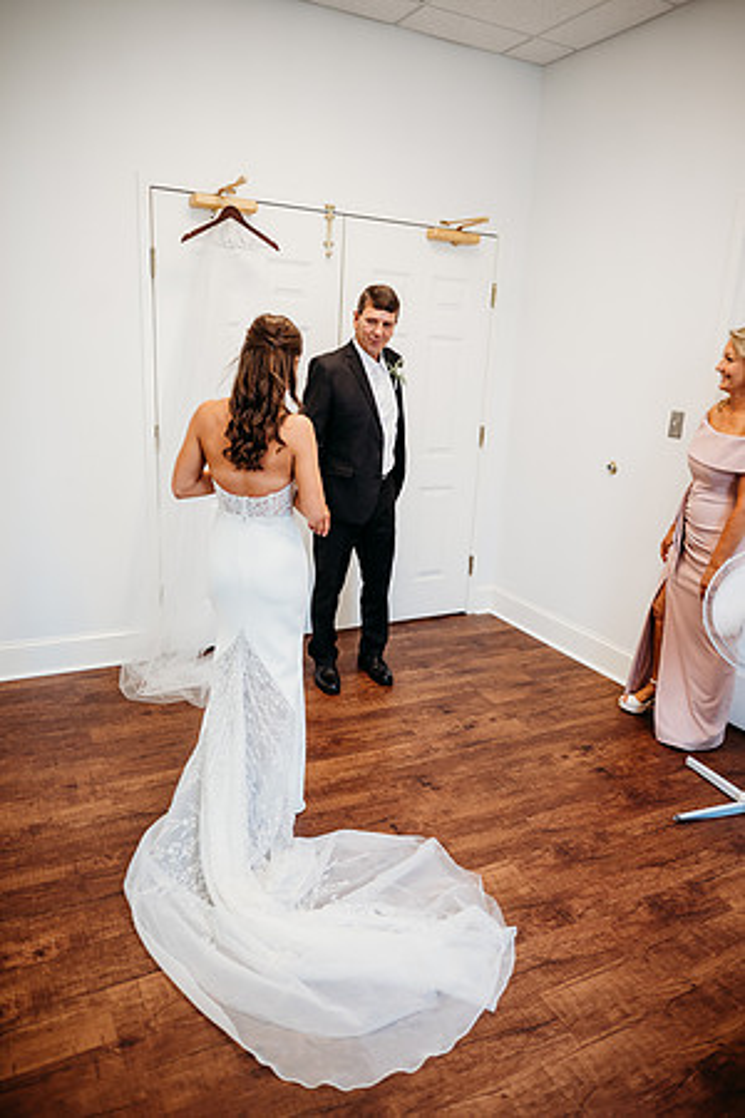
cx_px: 372
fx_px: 745
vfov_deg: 73.7
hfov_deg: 53.1
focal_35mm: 24
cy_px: 559
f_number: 2.5
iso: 320
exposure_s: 1/160
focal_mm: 24
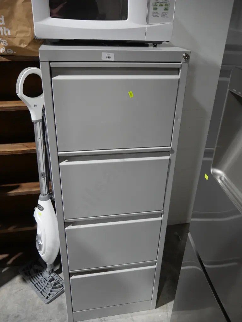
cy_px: 161
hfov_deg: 49.8
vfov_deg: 63.4
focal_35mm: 28
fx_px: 261
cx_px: 121
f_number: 3.5
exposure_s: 1/60
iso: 500
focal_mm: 14
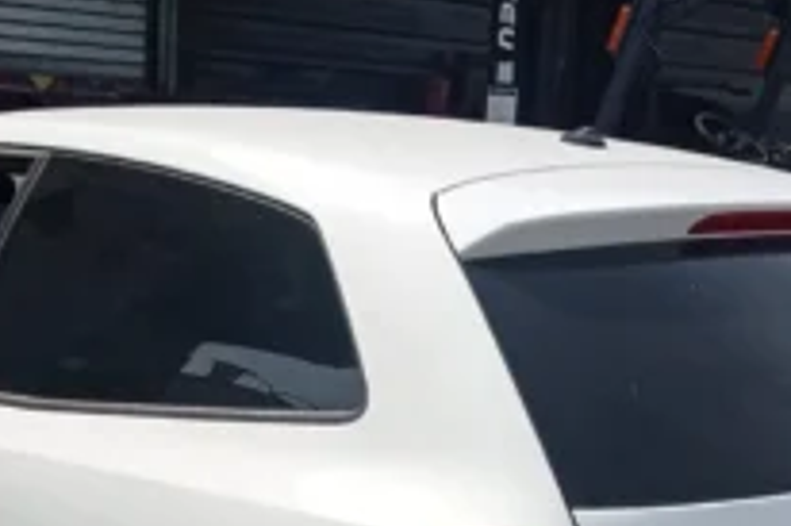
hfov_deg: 23.9
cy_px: 591
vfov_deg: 15.6
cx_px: 396
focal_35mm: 85
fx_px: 1866
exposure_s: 1/1192
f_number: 2.2
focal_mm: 3.46
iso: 100
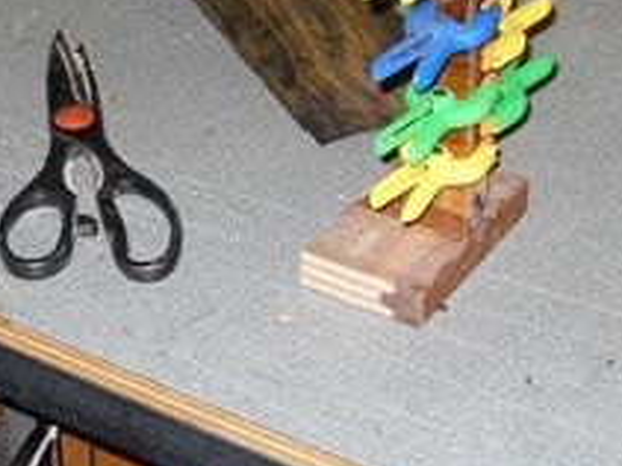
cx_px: -15
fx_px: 1904
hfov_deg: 18.1
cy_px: -65
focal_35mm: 106
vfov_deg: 13.6
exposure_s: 1/45
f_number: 2.8
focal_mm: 6.3
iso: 100
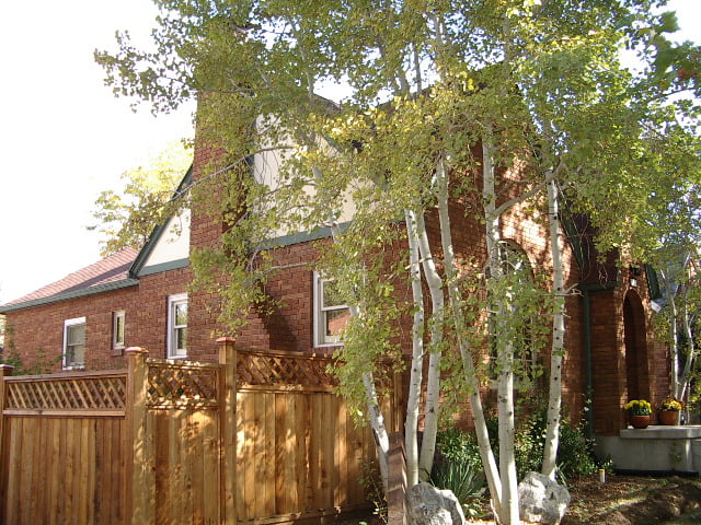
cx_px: 350
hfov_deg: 49.0
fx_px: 770
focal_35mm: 38
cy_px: 262
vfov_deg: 37.7
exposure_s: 1/125
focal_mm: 5.8
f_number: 2.6
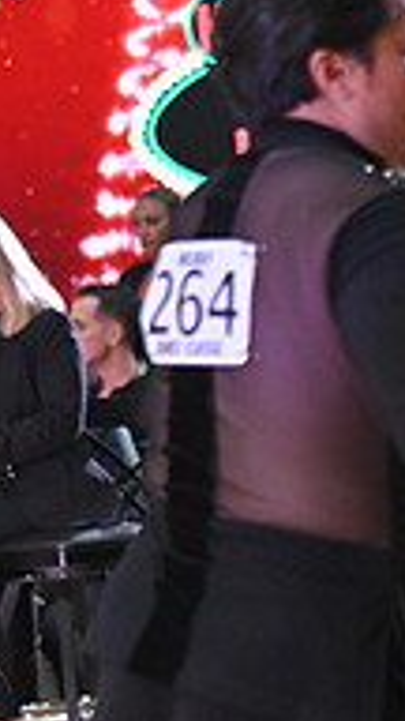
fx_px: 7255
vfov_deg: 5.6
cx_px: 658
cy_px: 928
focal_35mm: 380
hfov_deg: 3.2
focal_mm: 120
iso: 4000
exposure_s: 1/400
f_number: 4
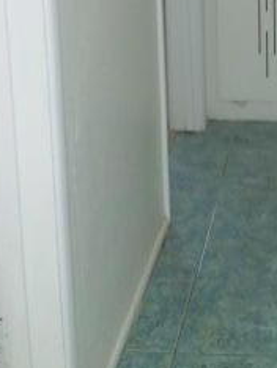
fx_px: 756
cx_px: 279
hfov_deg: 20.1
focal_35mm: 71
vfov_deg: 25.2
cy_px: -50
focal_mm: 4.7
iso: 100
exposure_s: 1/100
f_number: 2.8
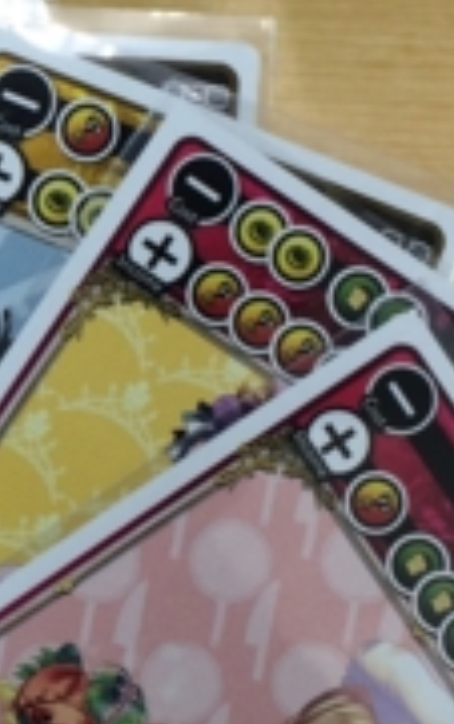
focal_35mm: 113
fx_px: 2230
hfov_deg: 11.2
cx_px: -197
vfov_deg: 18.4
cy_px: 249
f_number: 2.2
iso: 40
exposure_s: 1/60
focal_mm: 4.12
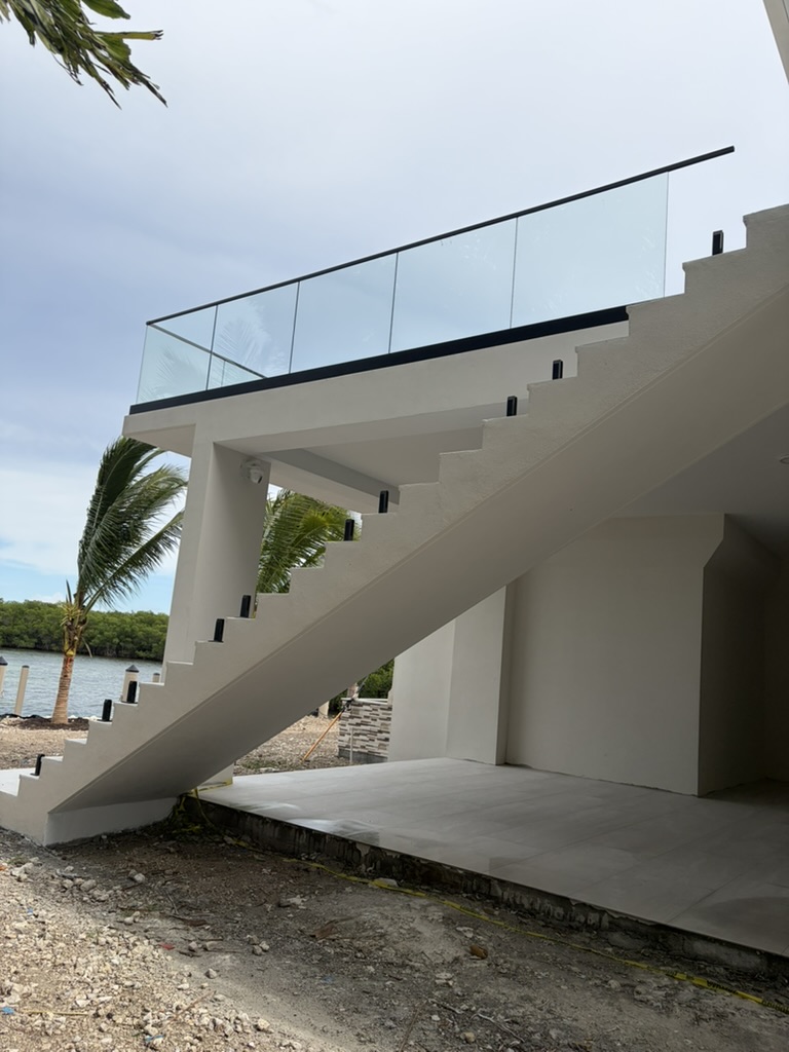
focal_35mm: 26
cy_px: 526
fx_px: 790
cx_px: 394
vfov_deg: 67.3
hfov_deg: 53.1
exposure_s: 1/3448
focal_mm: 5.96
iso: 50
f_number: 1.6
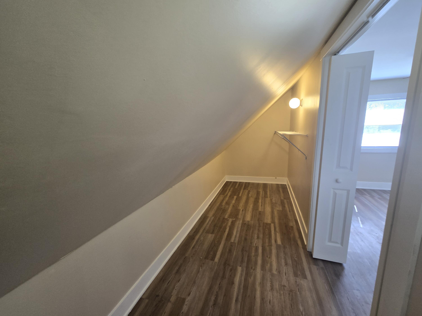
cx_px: 211
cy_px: 158
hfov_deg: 106.2
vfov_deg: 89.9
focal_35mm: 13
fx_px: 158
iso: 80
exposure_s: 1/60
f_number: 2.2
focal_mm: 2.2
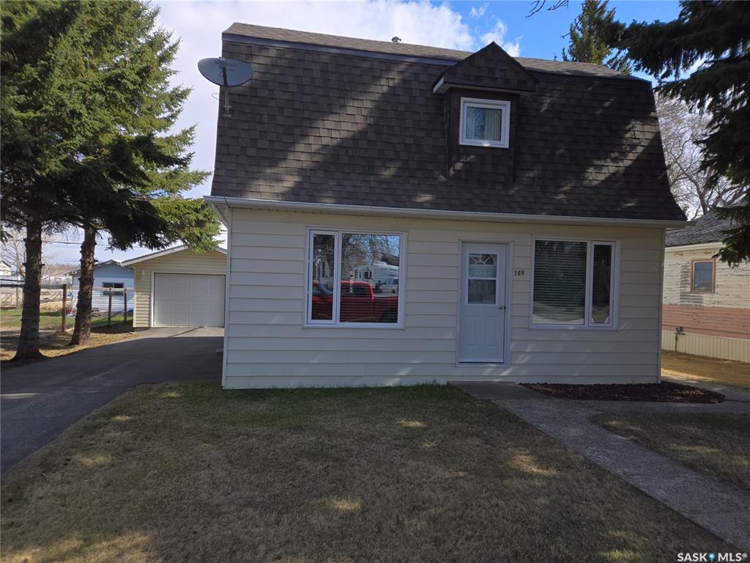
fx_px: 498
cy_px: 282
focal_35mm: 23
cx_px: 375
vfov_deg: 58.9
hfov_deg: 73.9
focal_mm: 5.4
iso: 25
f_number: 1.8
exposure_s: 1/1022
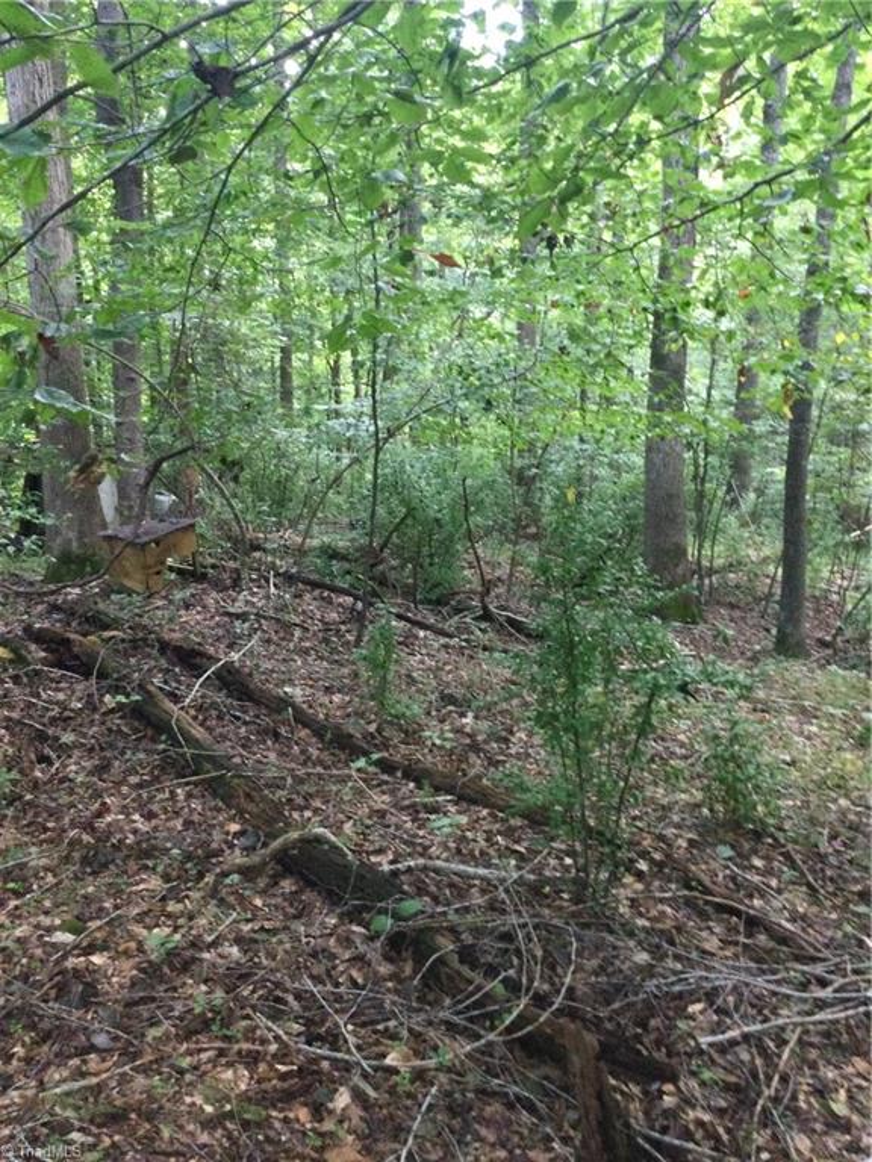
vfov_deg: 58.4
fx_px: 1041
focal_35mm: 31
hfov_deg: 45.4
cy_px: 581
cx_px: 436
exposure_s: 1/30
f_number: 2.4
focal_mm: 3.3
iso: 160
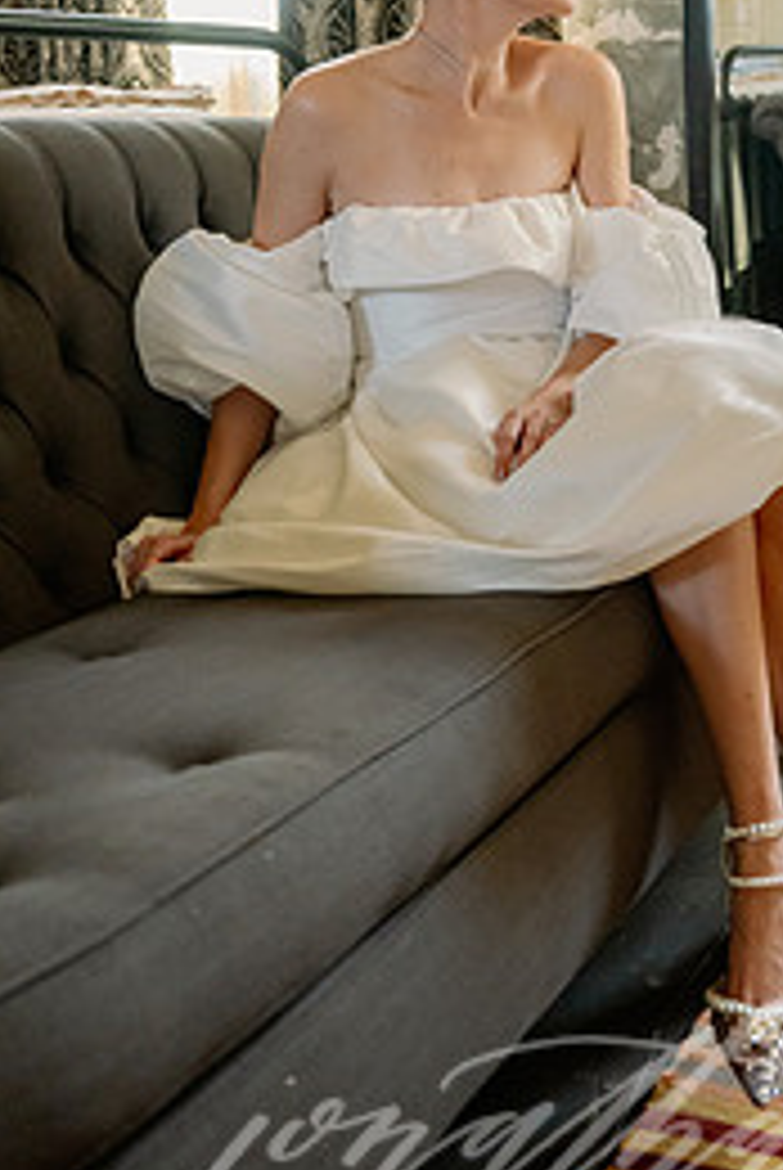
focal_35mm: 51
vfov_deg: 37.9
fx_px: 1659
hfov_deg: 25.9
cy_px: 302
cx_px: 670
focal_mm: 29.5
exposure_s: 1/200
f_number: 3.2
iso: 4000
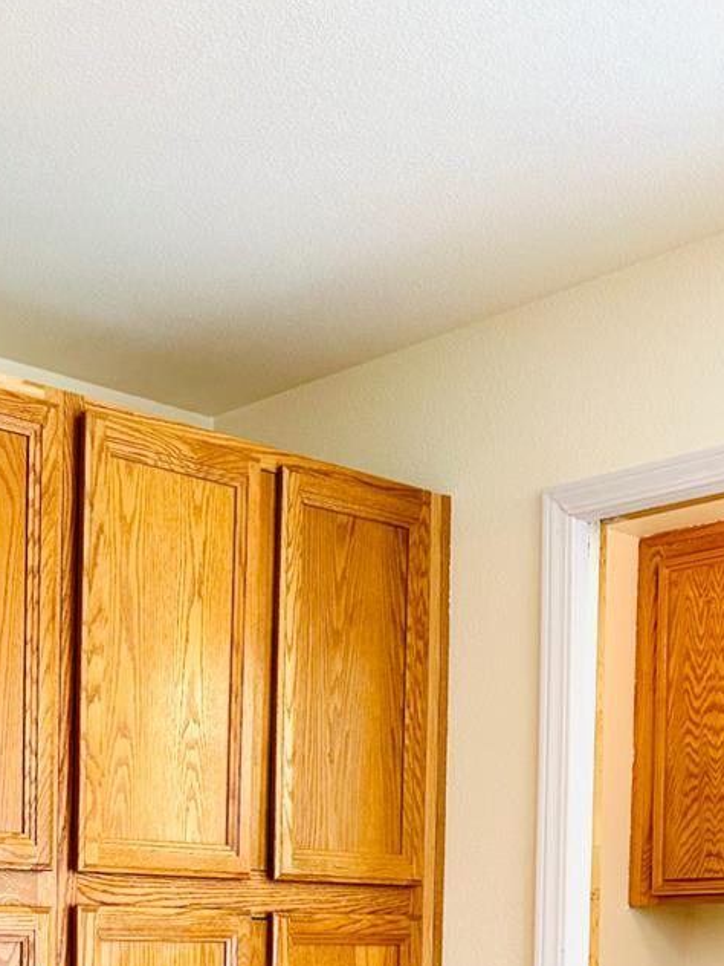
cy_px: 1009
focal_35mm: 57
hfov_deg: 23.7
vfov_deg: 30.8
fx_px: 1590
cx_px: -112
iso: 160
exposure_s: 1/60
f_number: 1.78
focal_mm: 6.86
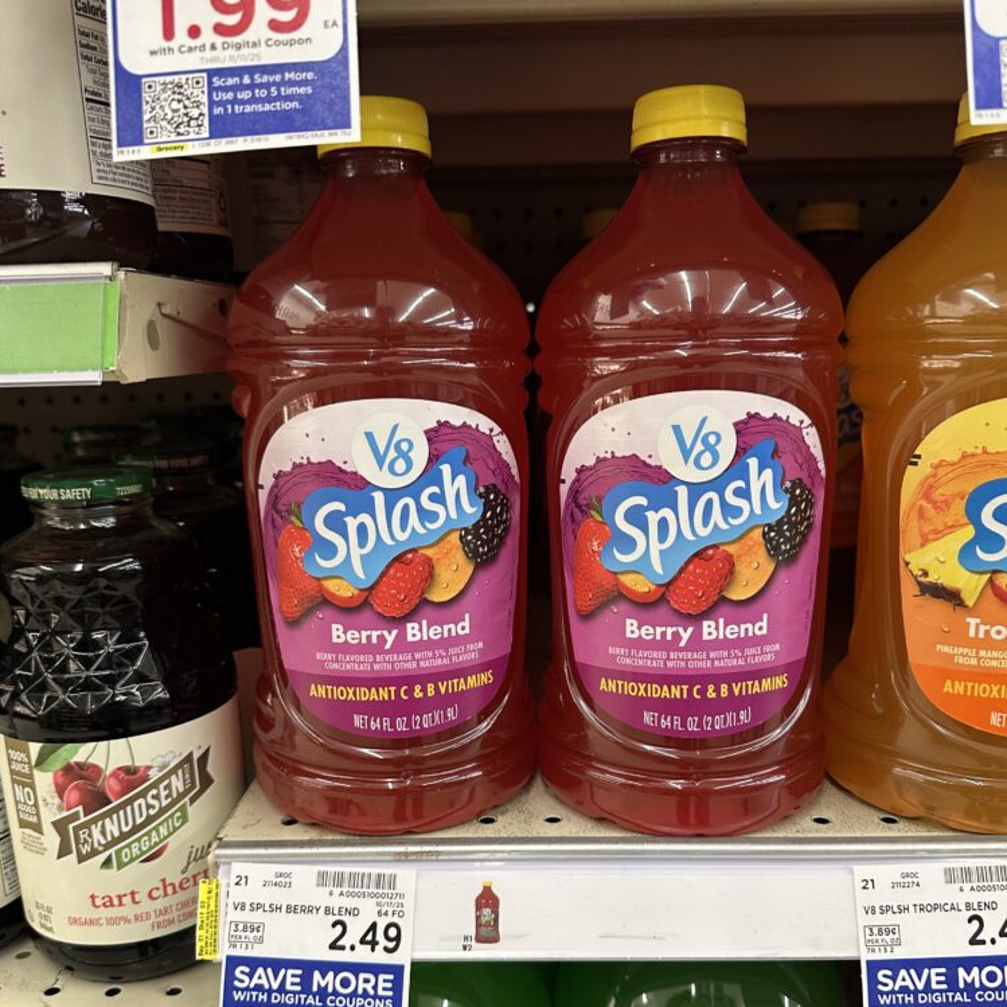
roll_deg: +0.6
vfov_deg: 55.3
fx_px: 954
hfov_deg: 55.6
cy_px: 590
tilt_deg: -15.8
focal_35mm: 29
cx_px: 514
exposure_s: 1/63
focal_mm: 6.86
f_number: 1.78
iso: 200
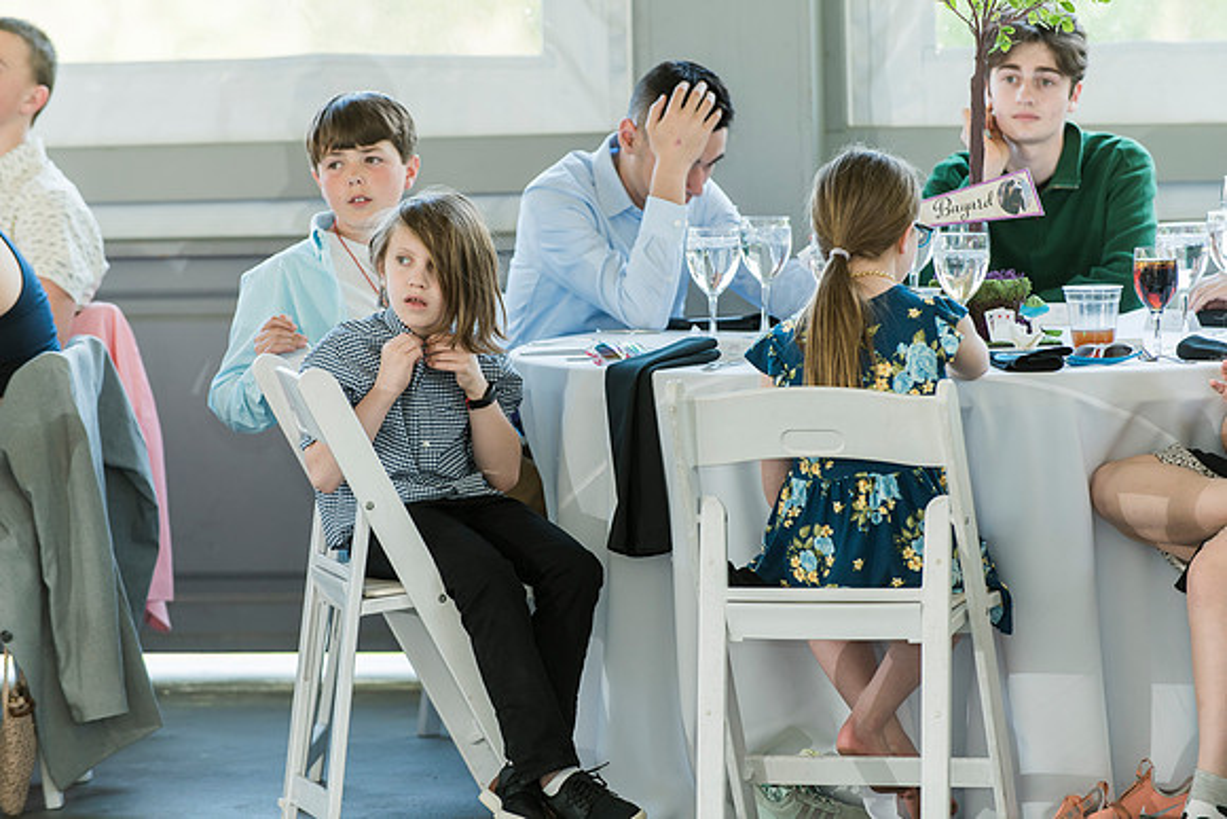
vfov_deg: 6.9
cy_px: 410
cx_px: 614
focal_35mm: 200
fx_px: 6818
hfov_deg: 10.3
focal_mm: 200
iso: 500
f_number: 4
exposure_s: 1/160
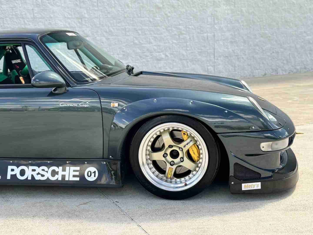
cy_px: 118
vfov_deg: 30.3
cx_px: 156
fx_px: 434
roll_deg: +2.4
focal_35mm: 48
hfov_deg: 39.7
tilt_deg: -10.0
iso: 64
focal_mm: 6.76
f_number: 1.78
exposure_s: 1/412
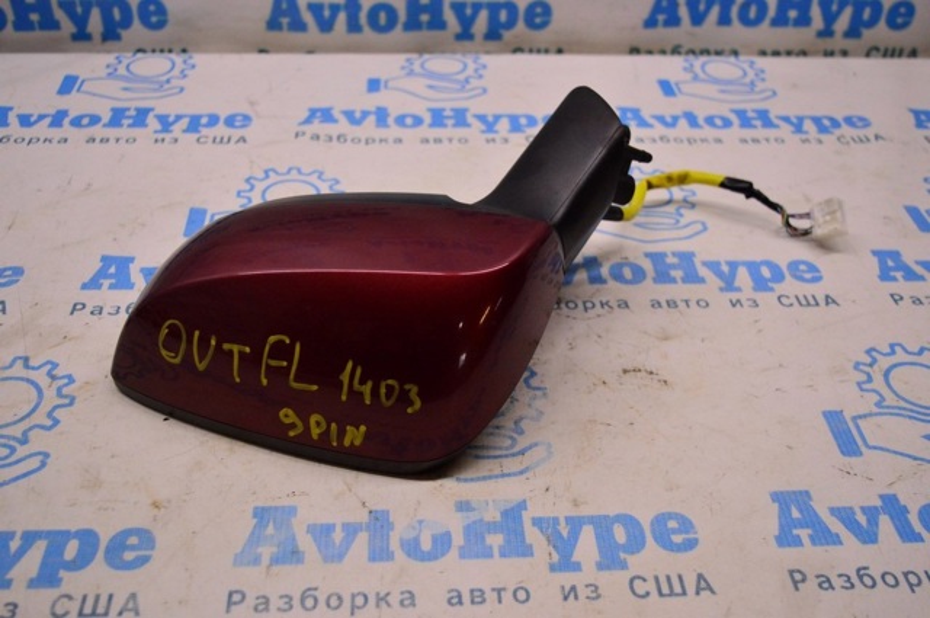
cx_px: 465
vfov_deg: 34.1
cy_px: 309
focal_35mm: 39
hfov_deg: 49.6
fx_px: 1006
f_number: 4
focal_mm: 26
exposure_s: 1/400
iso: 1600
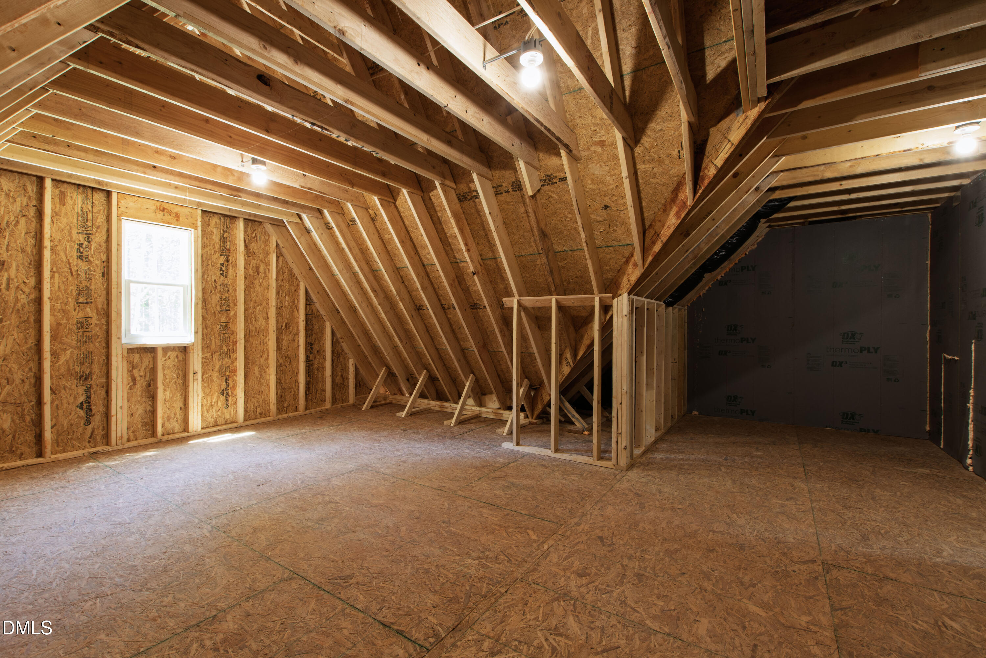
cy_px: 329
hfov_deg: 100.4
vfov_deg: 77.3
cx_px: 493
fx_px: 411
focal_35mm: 15
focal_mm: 10
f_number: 8
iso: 100
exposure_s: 2
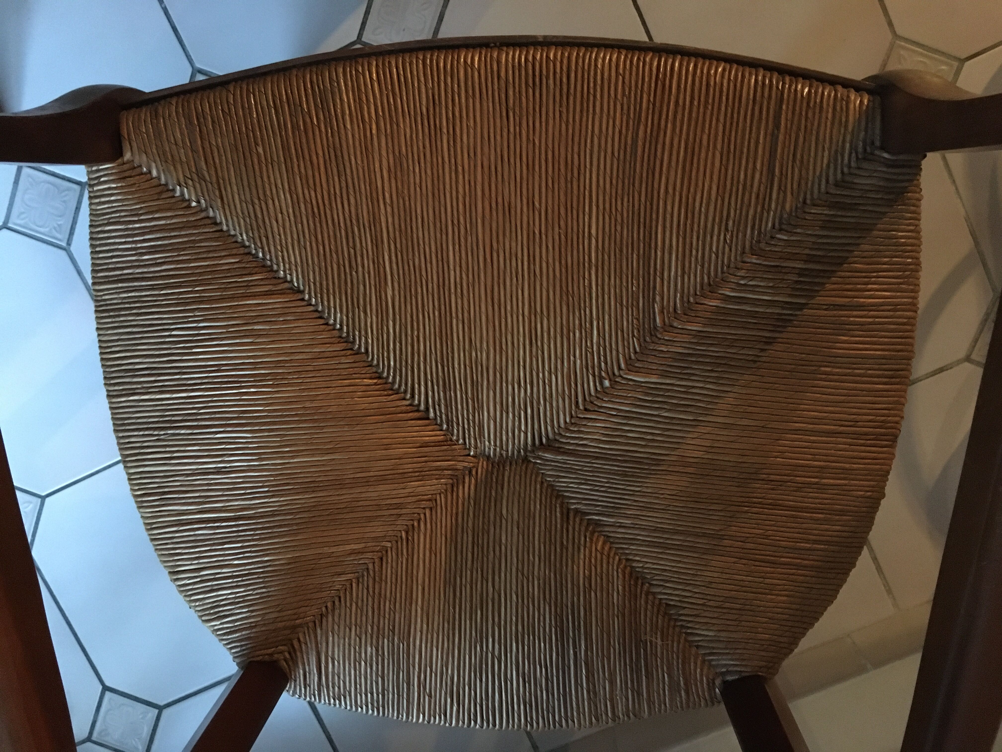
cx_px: 501
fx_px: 839
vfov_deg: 48.2
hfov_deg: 61.7
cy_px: 376
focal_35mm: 29
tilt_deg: -79.4
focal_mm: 4.15
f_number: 2.2
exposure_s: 1/17
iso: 320
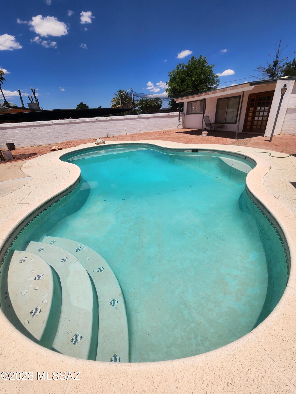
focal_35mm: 13
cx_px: 148
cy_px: 197
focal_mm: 2.2
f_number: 2.2
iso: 50
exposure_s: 1/4268
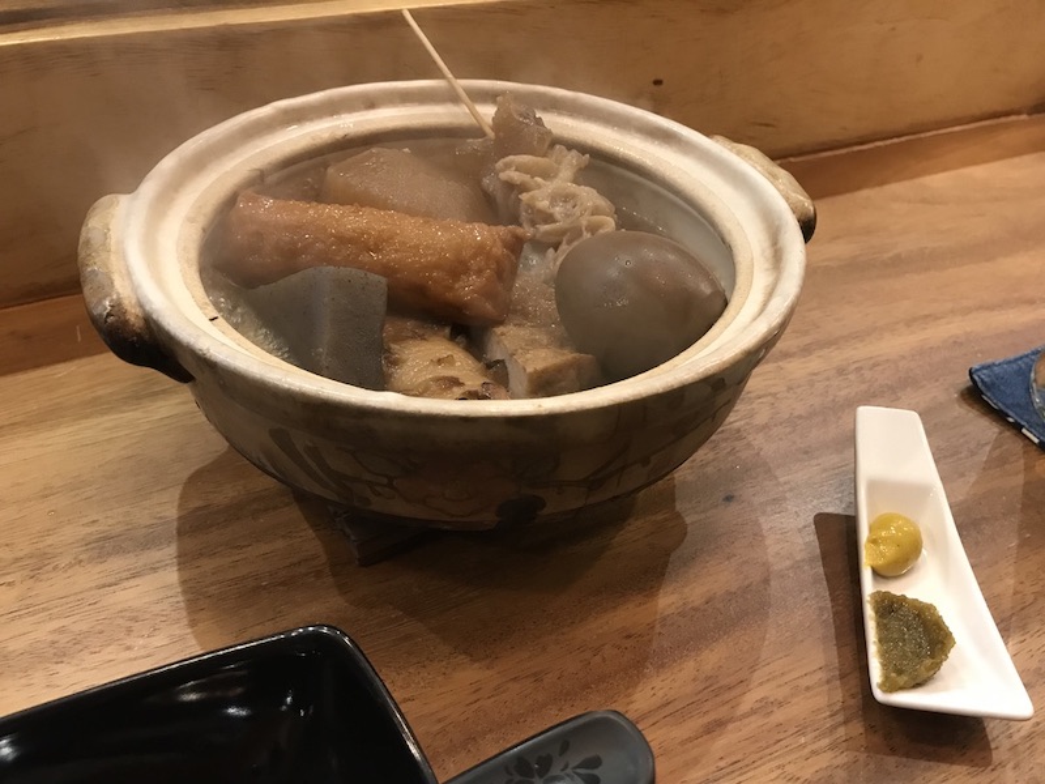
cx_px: 522
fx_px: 845
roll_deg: -3.0
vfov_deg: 49.7
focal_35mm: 28
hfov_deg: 63.4
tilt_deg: -39.5
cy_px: 392
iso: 64
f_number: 1.8
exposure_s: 1/17
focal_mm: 3.99
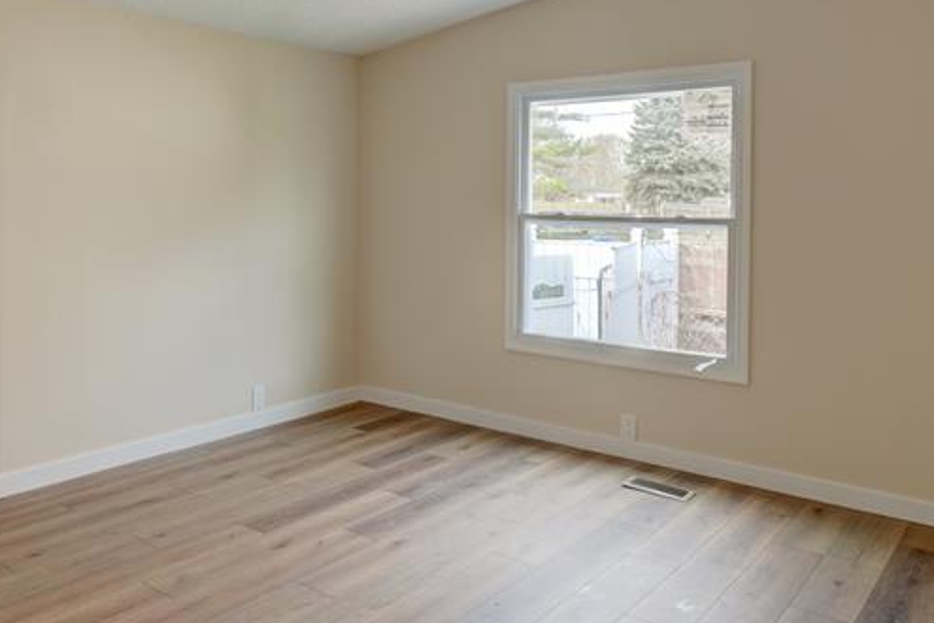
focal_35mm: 31
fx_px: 804
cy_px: 210
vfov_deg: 41.8
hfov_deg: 59.7
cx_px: 364
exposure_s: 1/30
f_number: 8
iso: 320
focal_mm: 10
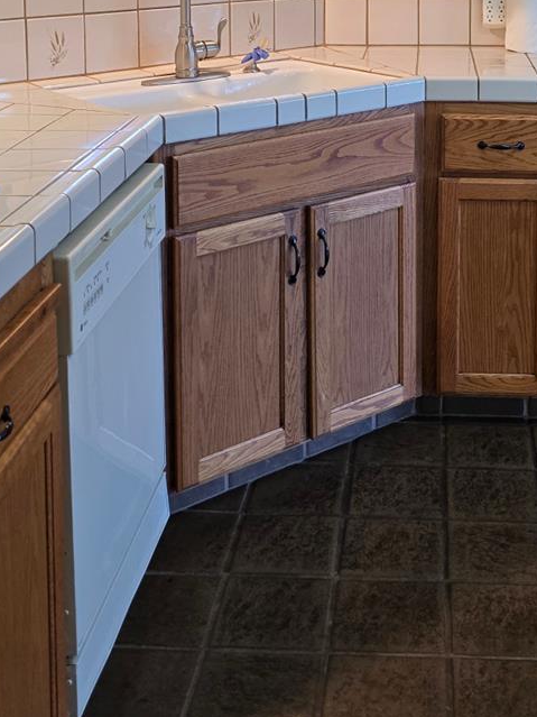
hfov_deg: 26.8
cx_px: 385
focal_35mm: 54
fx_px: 1117
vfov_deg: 33.1
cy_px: 29
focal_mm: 6.3
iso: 200
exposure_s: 1/120
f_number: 1.7
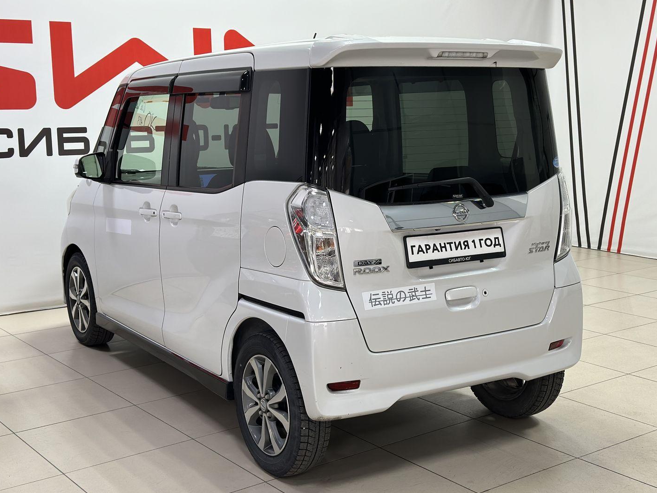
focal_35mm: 49
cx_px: 331
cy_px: 248
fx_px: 930
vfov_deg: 29.7
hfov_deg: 38.9
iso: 80
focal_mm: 6.86
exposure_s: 1/100
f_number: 1.78
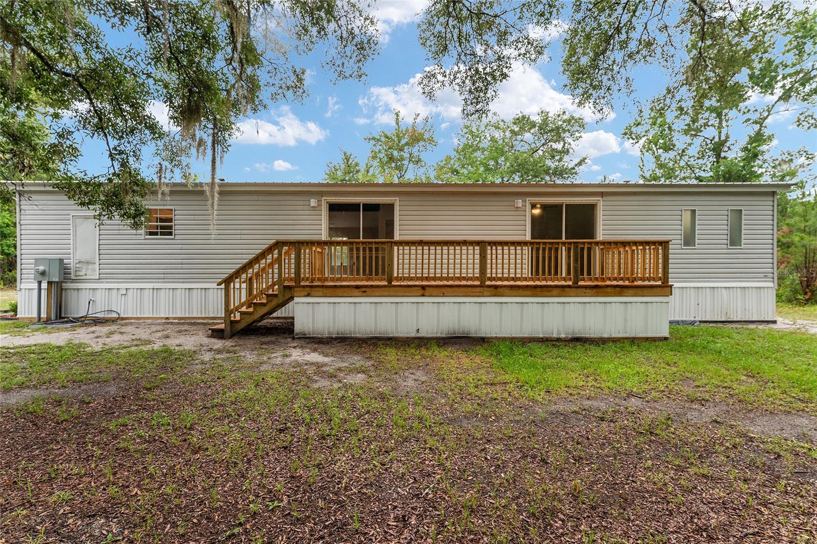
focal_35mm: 15
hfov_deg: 99.7
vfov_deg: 76.6
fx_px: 345
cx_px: 408
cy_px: 272
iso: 400
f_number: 7.1
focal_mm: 15.2
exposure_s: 1/200
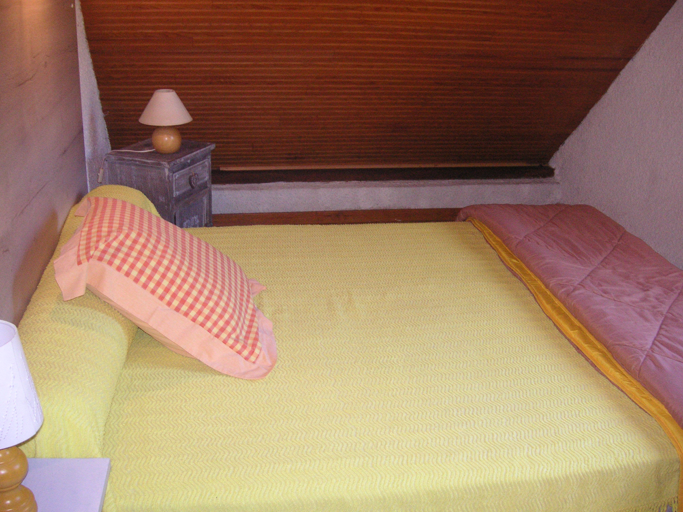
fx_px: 730
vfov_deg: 38.7
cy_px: 256
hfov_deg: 50.1
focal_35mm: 37
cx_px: 342
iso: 160
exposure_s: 1/45
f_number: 2.8
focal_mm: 6.1
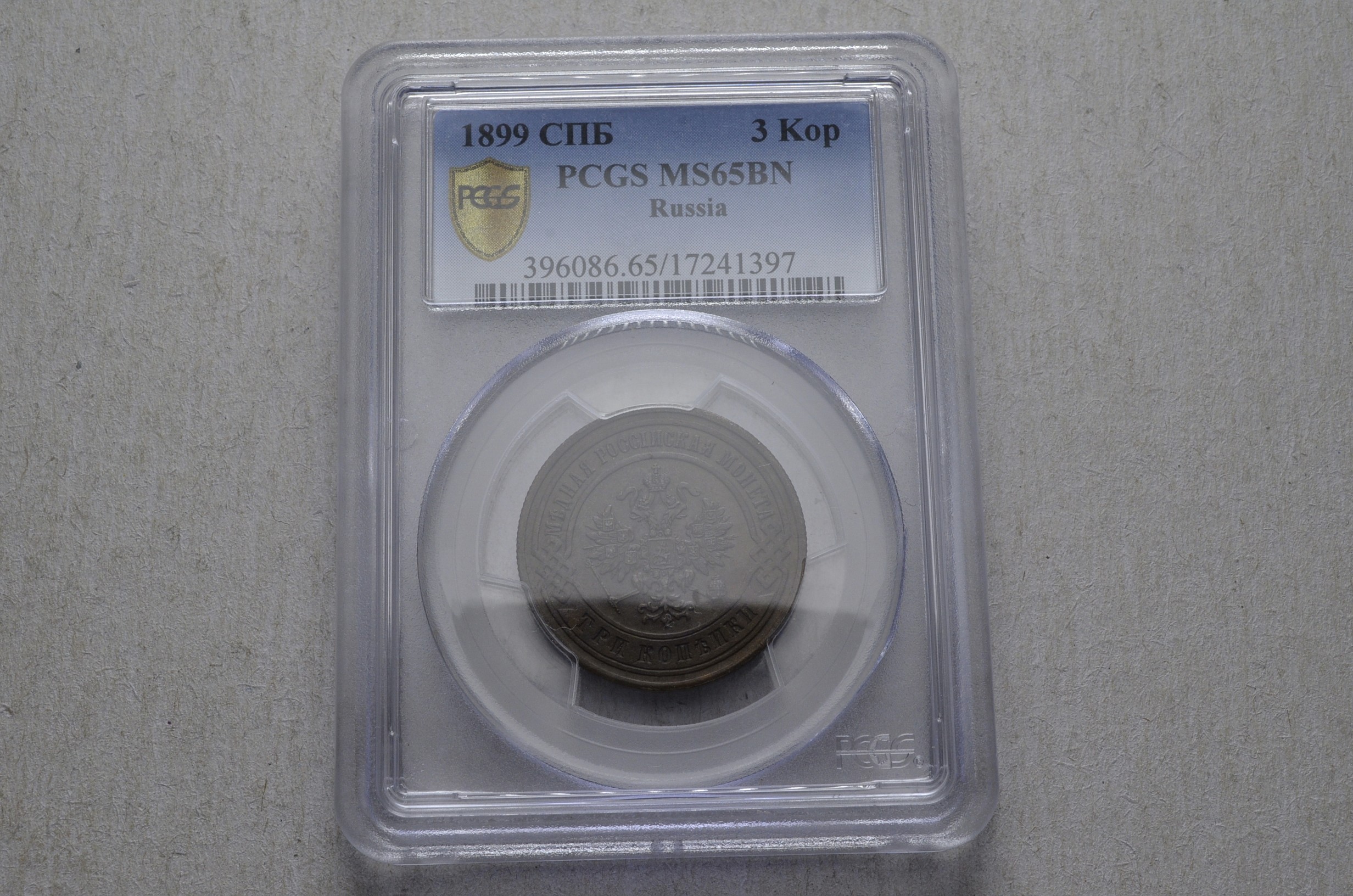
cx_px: 676
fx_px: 1913
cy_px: 448
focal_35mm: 51
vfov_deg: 26.4
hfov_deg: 39.0
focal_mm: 34
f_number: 14
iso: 400
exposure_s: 1/250
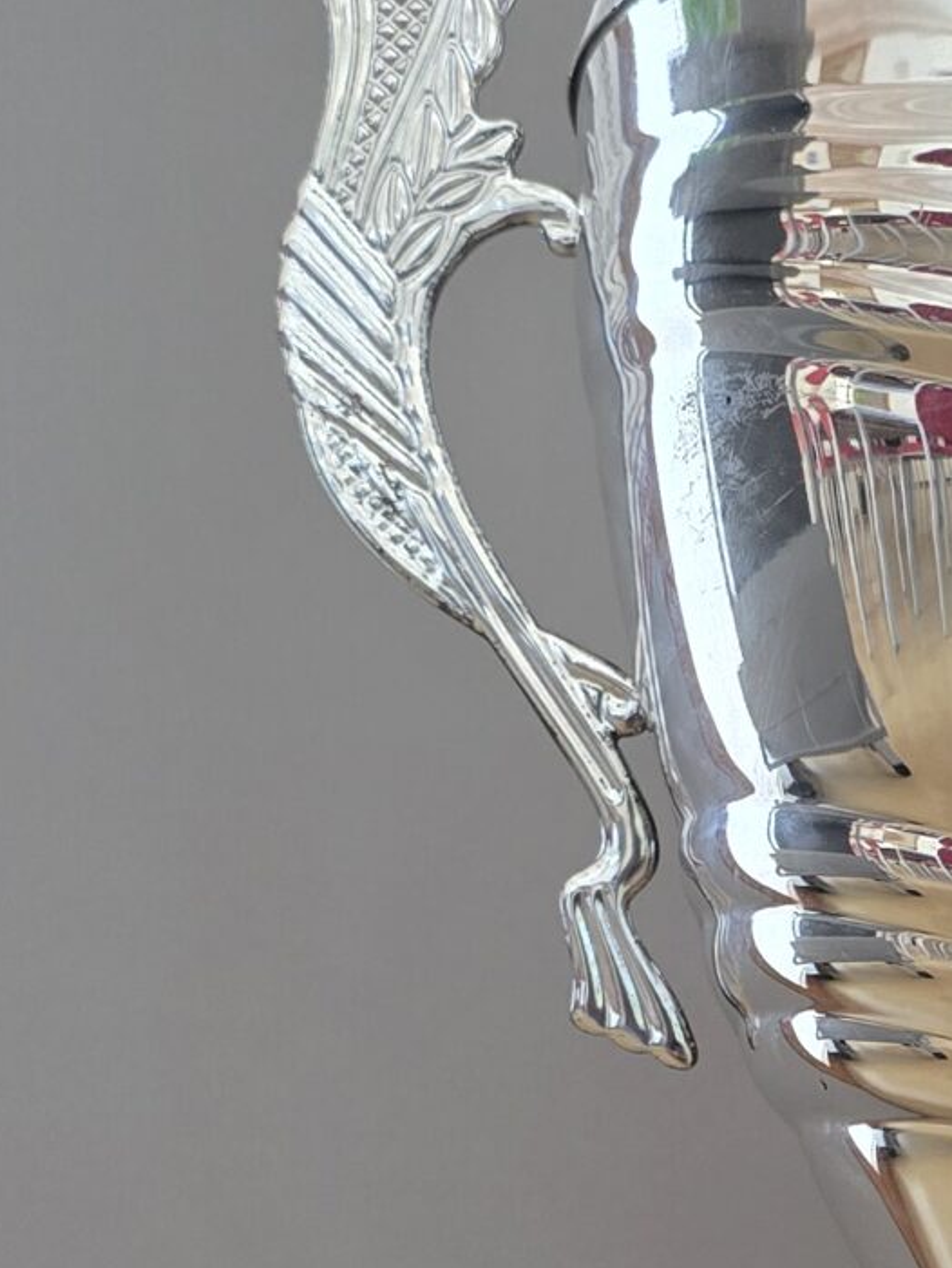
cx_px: 1319
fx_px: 3079
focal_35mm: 84
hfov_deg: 16.4
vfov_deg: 22.1
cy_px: 1358
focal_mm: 6.3
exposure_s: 1/120
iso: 640
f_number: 1.7
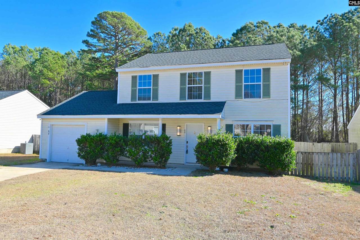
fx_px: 240
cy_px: 120
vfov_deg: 53.1
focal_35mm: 24
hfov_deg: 73.8
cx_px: 180
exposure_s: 1/320
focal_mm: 16
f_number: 6.3
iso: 100
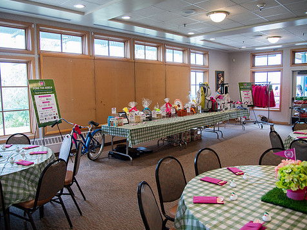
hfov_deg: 63.5
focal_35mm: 28
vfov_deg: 49.7
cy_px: 114
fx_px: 248
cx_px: 151
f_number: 4
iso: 1000
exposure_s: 1/160
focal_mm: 24
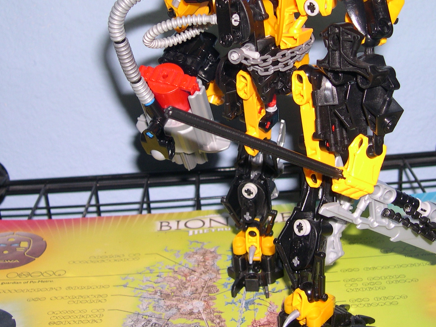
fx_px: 781
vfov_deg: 23.4
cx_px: 218
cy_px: 90
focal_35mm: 62
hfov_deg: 31.2
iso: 100
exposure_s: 1/60
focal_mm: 8
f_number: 2.8
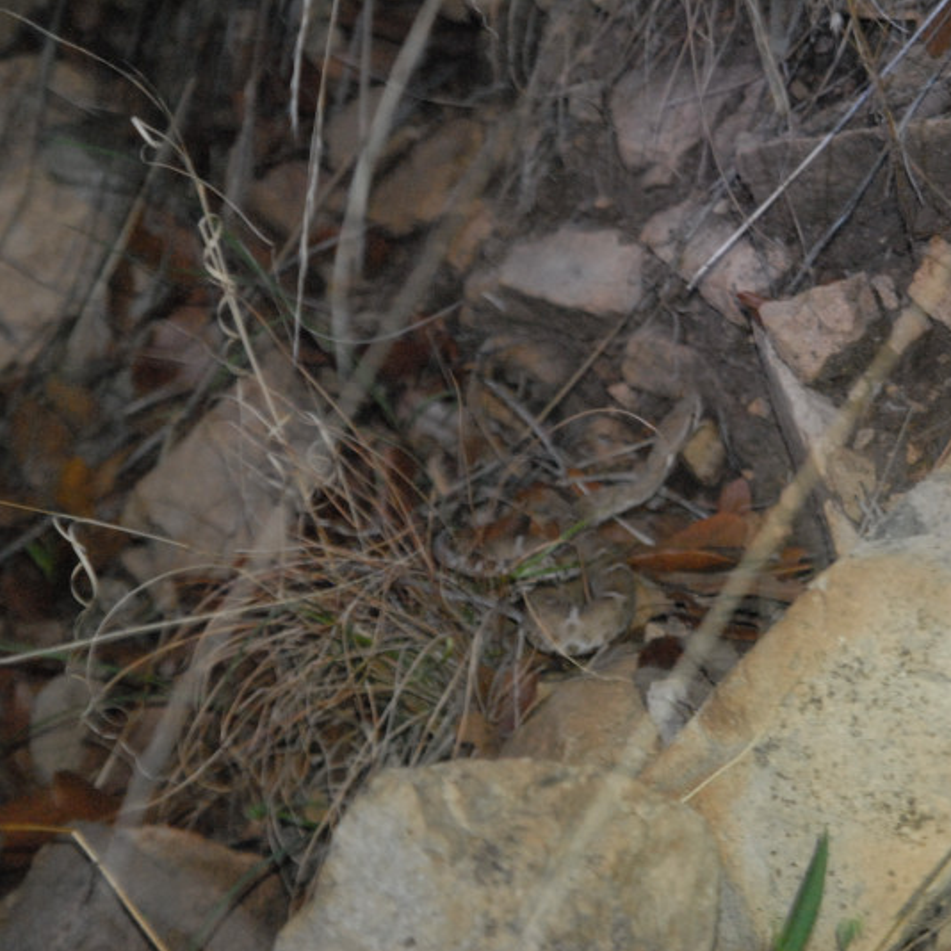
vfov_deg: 12.2
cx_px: 598
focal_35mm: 144
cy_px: 476
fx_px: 4465
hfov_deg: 12.1
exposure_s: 1/30
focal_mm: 75
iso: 1600
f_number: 5.6
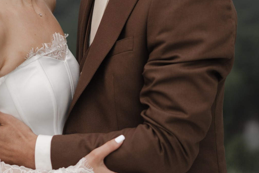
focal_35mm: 126
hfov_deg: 16.2
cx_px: 55
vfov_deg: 10.7
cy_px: -16
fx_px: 906
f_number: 2
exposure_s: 1/1600
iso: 400
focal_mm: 50
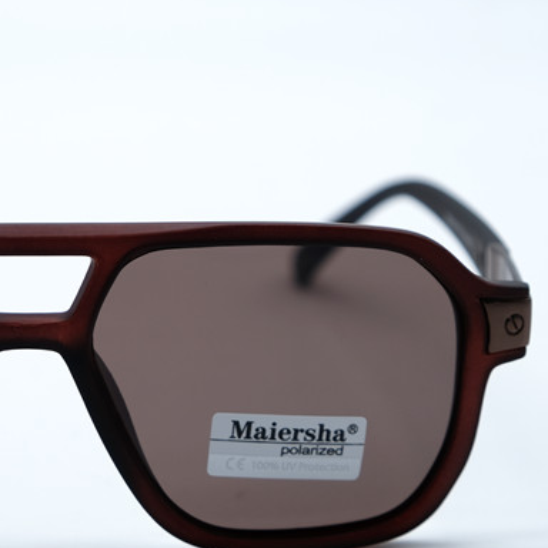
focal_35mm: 135
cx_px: 40
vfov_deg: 12.9
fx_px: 2418
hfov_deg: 12.8
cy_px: 391
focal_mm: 40.7
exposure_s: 1/210
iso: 160
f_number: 5.6
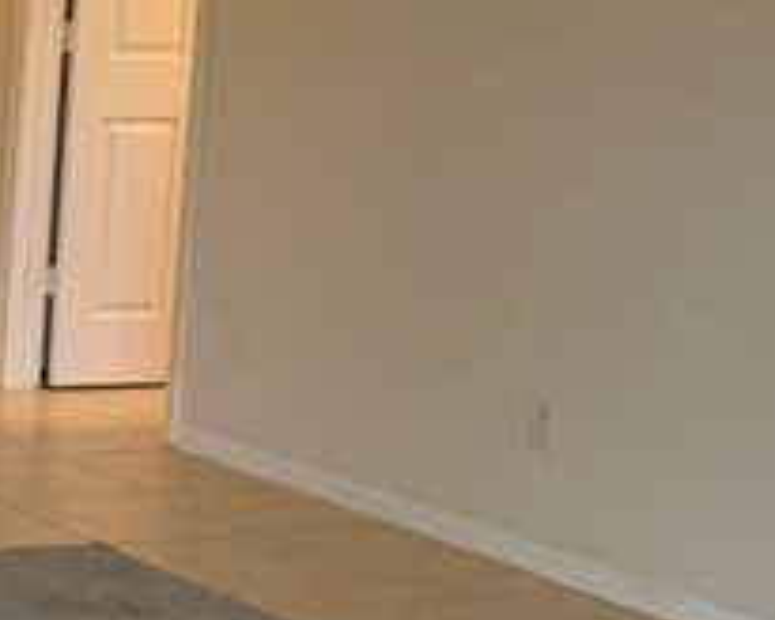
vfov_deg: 13.2
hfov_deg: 14.9
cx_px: -495
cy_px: 389
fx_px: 2684
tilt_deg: -10.2
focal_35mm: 117
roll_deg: -0.7
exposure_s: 1/206
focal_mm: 6.76
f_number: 1.78
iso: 200
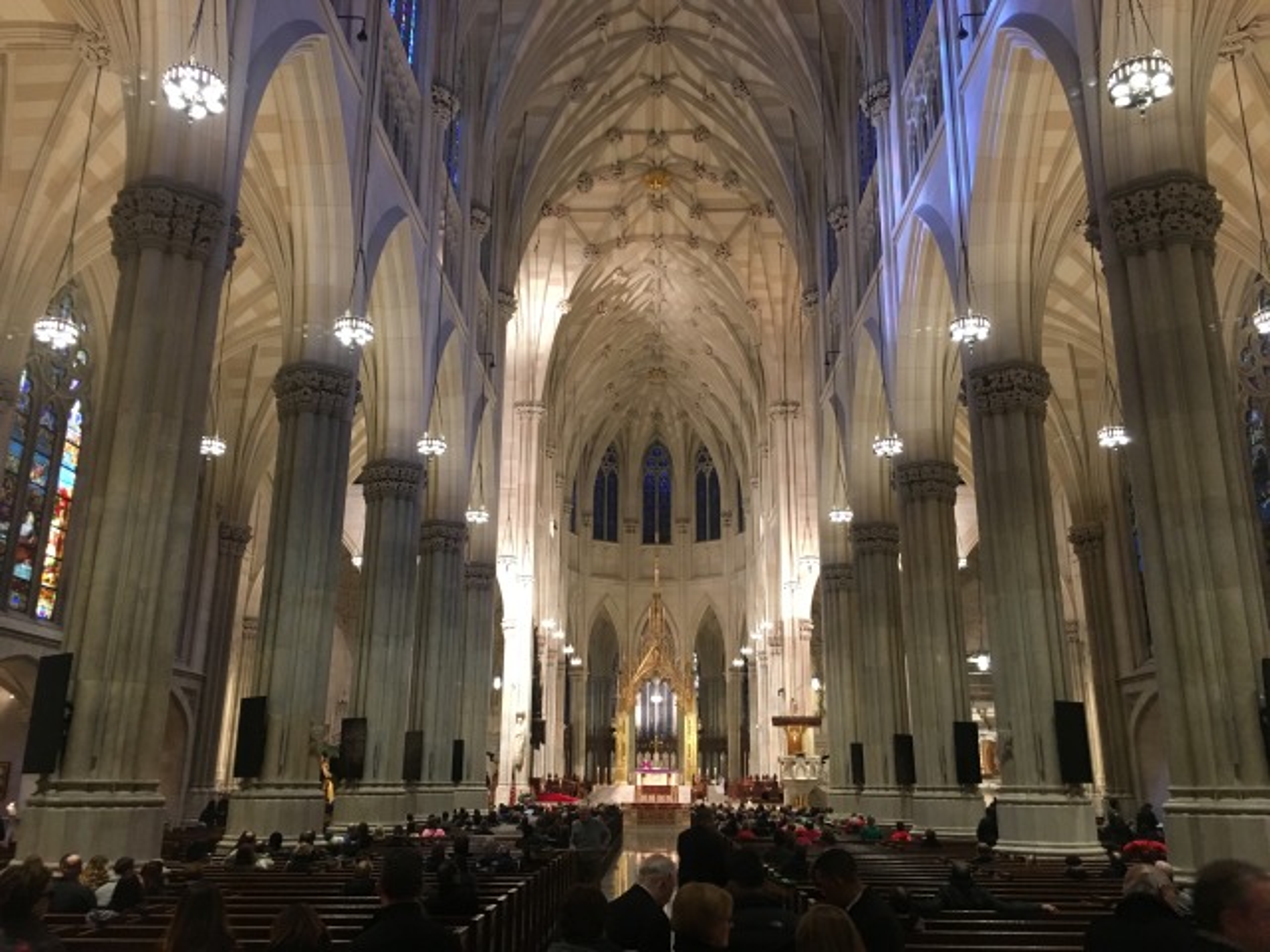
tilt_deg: +16.2
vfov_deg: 48.2
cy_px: 476
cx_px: 635
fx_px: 1064
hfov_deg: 61.7
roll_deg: -0.2
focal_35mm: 29
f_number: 2.2
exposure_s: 1/20
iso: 200
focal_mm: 4.15
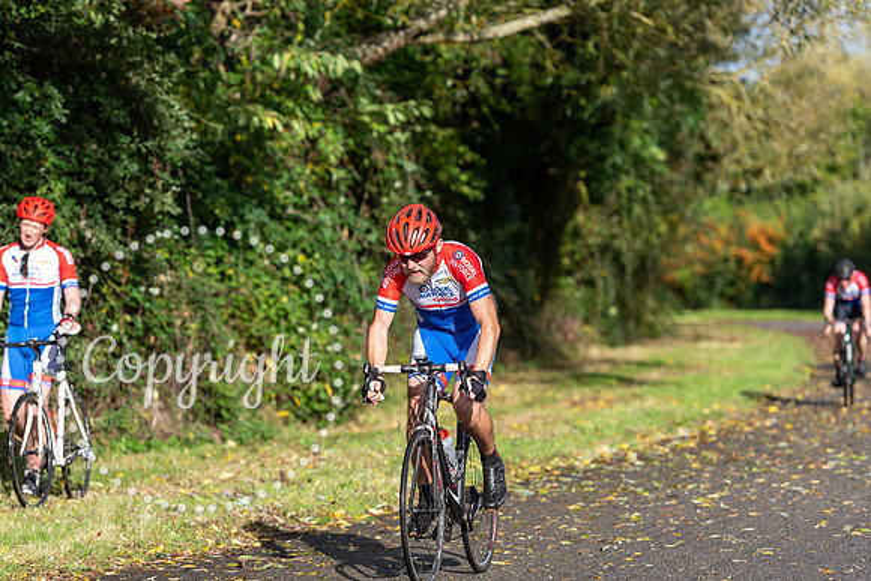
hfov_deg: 14.2
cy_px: 290
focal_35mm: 145
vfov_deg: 9.5
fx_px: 3509
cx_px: 436
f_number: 3.5
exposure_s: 1/2000
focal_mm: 145
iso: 200
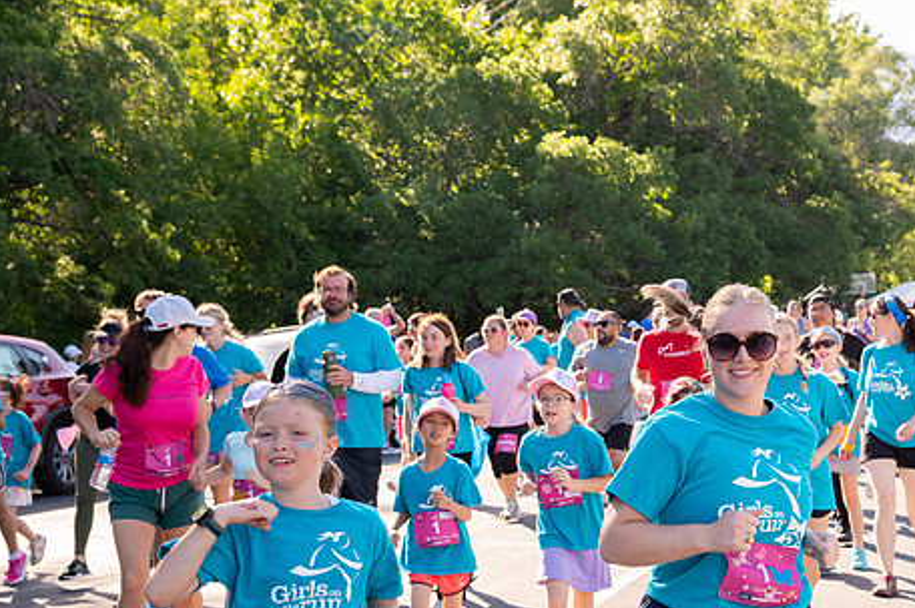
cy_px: 385
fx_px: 2133
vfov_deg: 16.2
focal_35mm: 84
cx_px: 576
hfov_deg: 24.1
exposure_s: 1/500
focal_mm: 66
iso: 800
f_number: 8
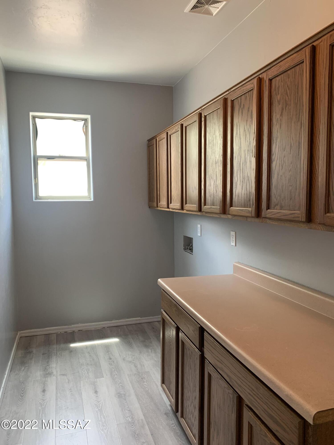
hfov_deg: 53.1
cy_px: 222
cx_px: 167
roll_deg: +0.7
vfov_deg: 67.3
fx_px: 334
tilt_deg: -5.3
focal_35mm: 26
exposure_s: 1/60
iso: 125
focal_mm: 4.25
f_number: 1.8
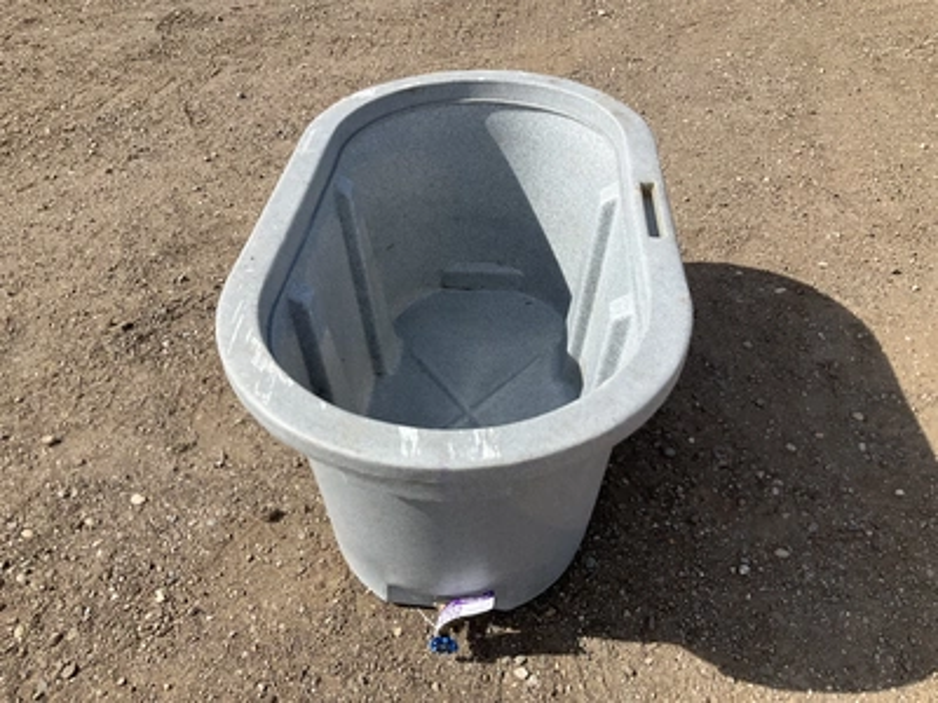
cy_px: 352
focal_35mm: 29
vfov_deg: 48.2
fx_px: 786
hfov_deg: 61.7
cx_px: 469
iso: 25
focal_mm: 3
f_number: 1.8
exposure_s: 1/1342
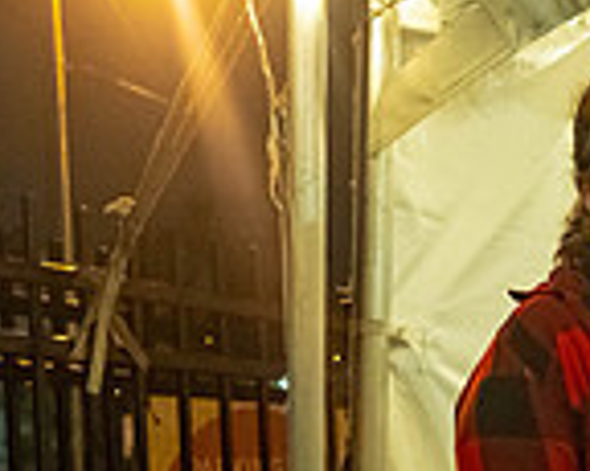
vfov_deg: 20.1
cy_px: 547
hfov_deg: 23.5
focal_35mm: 72
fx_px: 1256
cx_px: 753
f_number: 2.8
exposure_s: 1/160
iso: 3200
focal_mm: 17.5
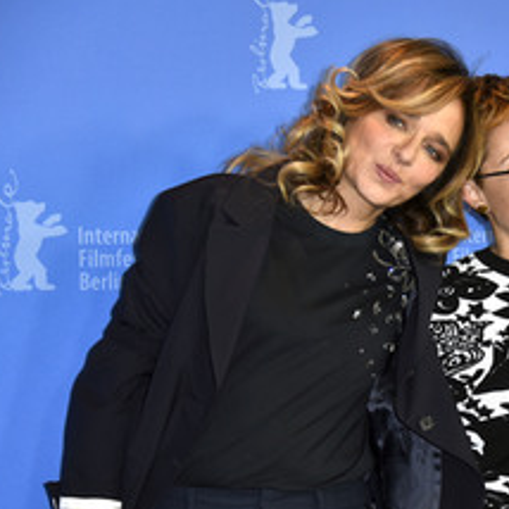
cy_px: 350
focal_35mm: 188
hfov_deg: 9.2
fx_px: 3128
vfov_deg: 9.3
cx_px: 520
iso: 640
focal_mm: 105
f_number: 5.6
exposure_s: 1/125
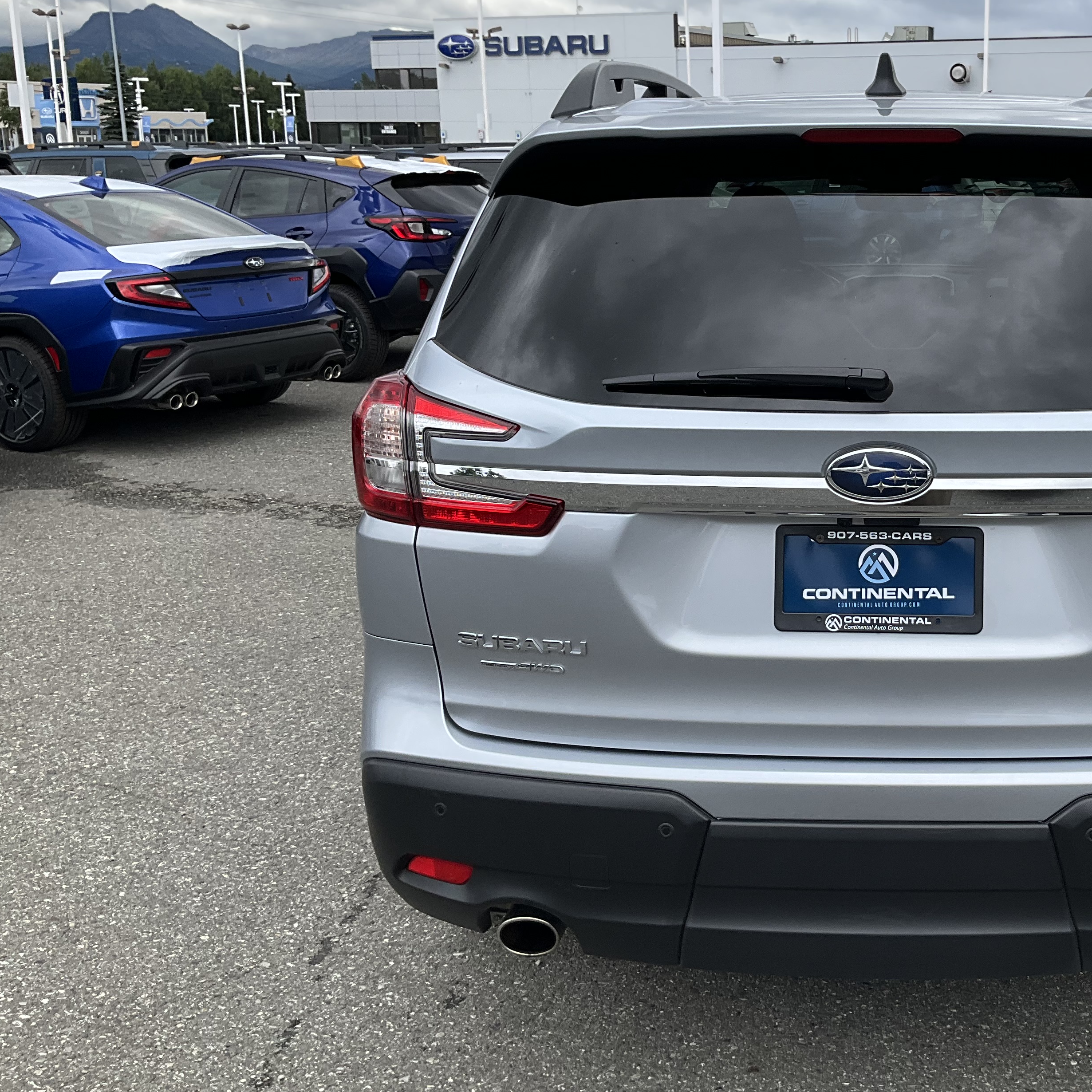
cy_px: 483
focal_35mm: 42
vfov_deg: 40.0
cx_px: 871
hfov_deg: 38.5
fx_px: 1499
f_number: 1.8
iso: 25
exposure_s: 1/562
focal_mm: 3
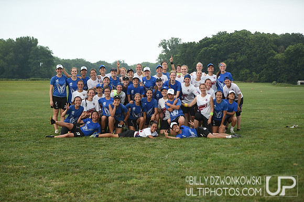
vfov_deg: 19.4
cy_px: 101
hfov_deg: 28.9
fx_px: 590
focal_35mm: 70
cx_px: 152
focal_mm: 70
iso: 200
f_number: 2.8
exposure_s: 1/500
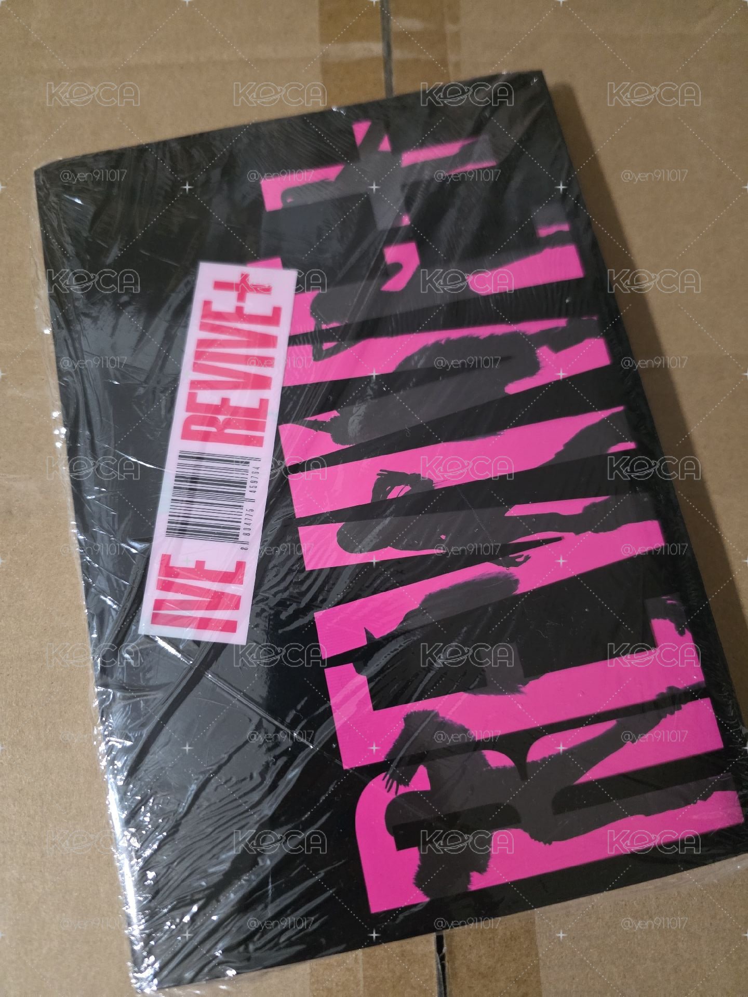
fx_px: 663
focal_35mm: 23
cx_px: 374
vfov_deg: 73.9
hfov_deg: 58.9
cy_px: 498
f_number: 1.7
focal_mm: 6.3
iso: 2000
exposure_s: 1/120
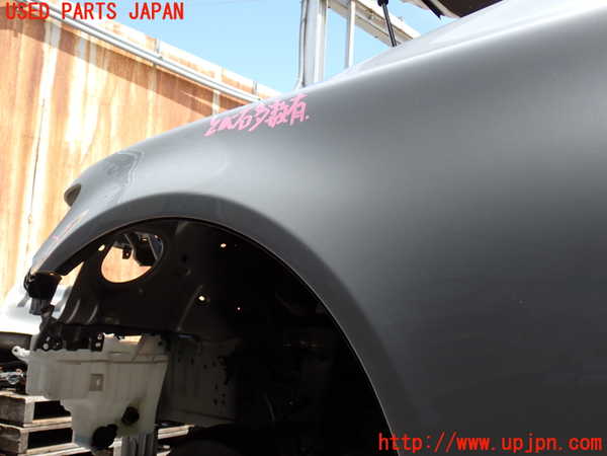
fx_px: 666
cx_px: 304
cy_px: 228
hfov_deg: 49.0
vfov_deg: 37.7
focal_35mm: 38
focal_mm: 6.83
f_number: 3.5
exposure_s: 1/320
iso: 100
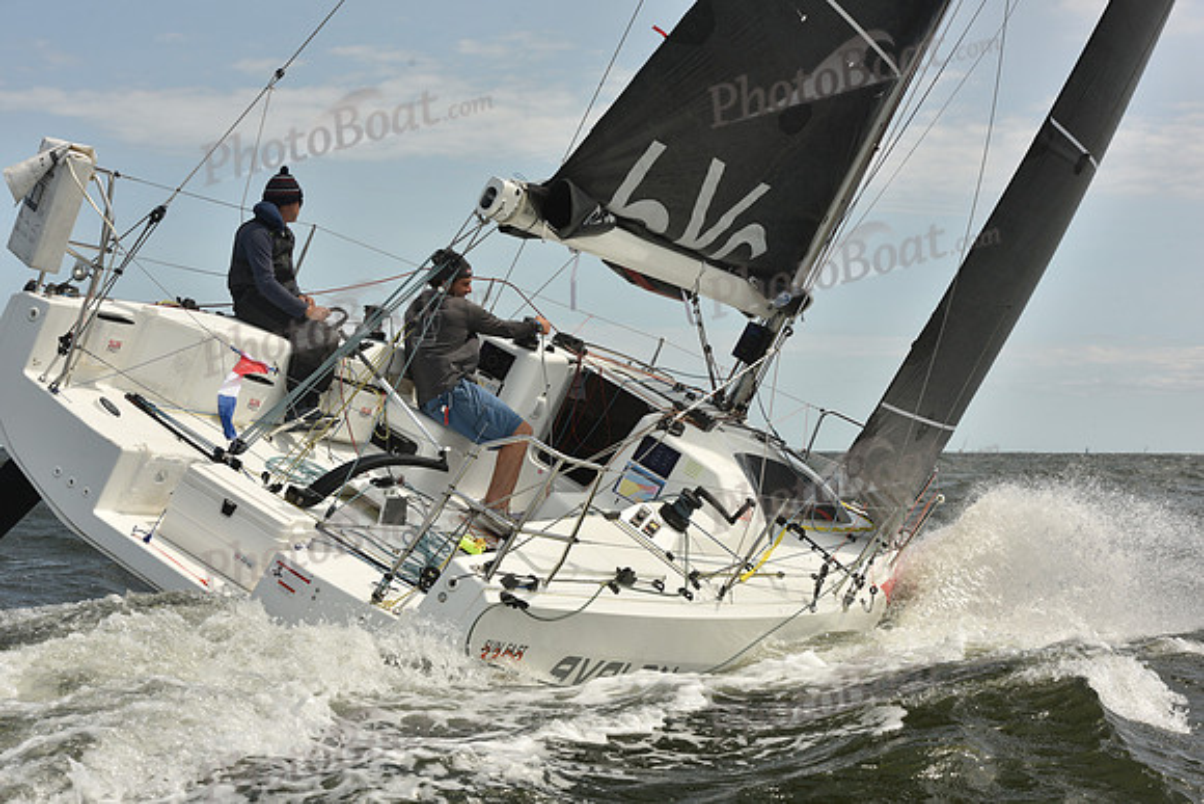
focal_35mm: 70
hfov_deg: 28.8
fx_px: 2342
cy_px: 402
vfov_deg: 19.5
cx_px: 602
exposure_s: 1/800
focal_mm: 70
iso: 250
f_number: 10
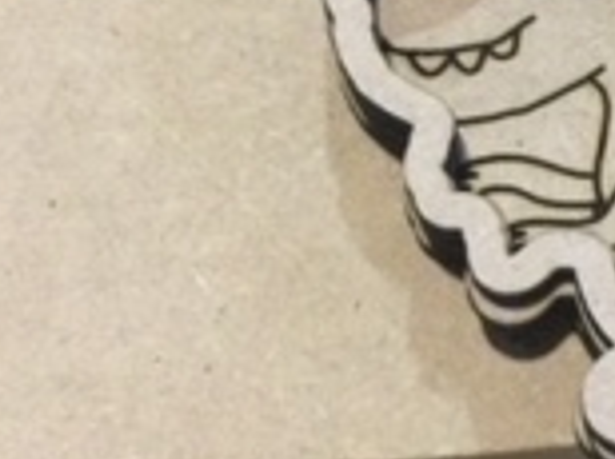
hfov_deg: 15.0
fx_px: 2288
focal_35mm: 129
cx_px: 639
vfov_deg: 11.4
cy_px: 132
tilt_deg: -70.8
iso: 200
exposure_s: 1/17
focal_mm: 3.3
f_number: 2.4
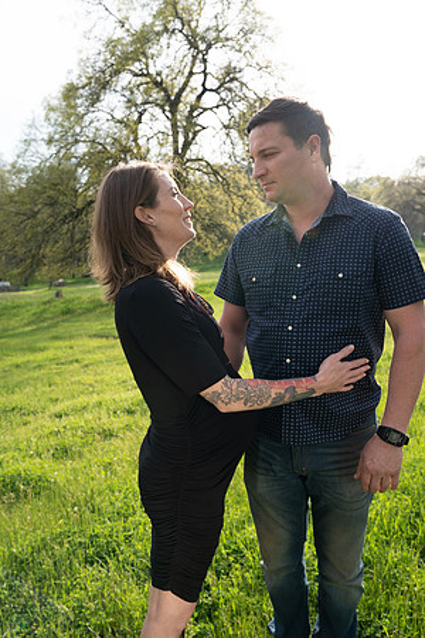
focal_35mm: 28
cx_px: 212
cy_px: 319
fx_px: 496
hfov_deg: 46.4
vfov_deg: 65.5
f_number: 5
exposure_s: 1/125
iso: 100
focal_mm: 28
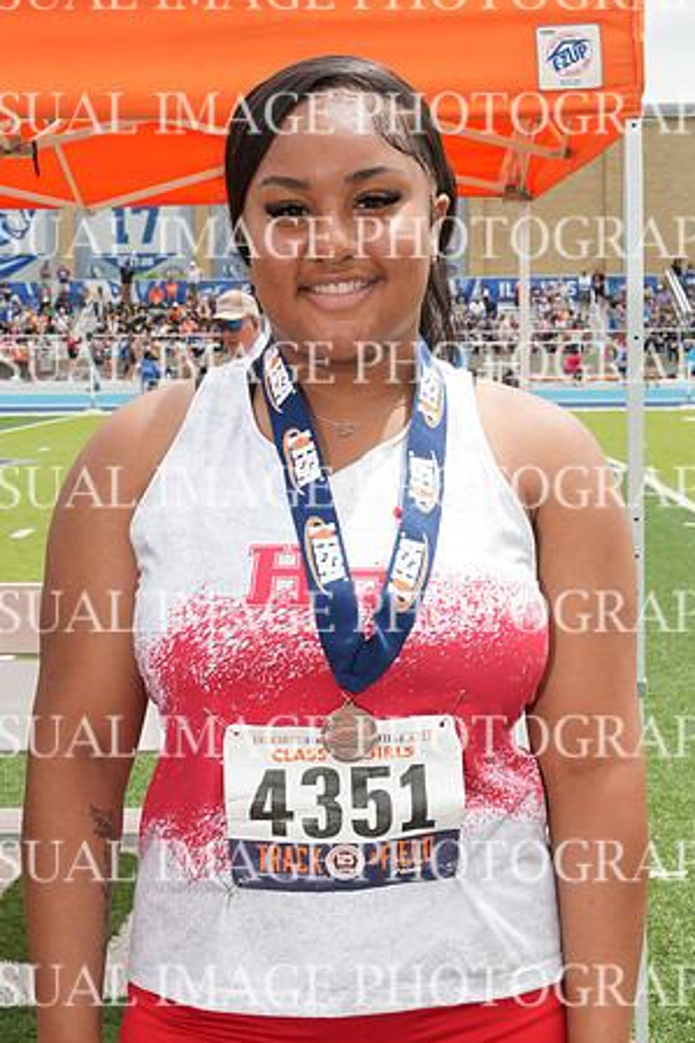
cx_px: 337
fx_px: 2076
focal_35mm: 72
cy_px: 548
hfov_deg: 19.0
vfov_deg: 28.2
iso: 160
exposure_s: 1/160
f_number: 11
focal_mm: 37
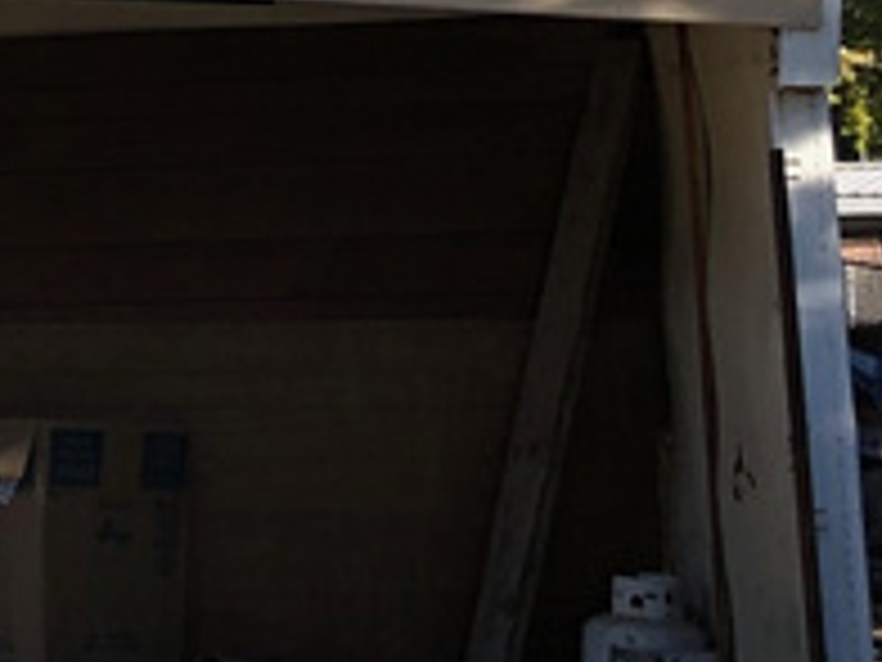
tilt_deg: +3.4
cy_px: 77
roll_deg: +1.7
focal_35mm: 146
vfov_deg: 10.1
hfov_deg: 11.2
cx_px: -1251
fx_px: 3720
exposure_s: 1/1499
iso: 20
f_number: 1.8
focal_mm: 4
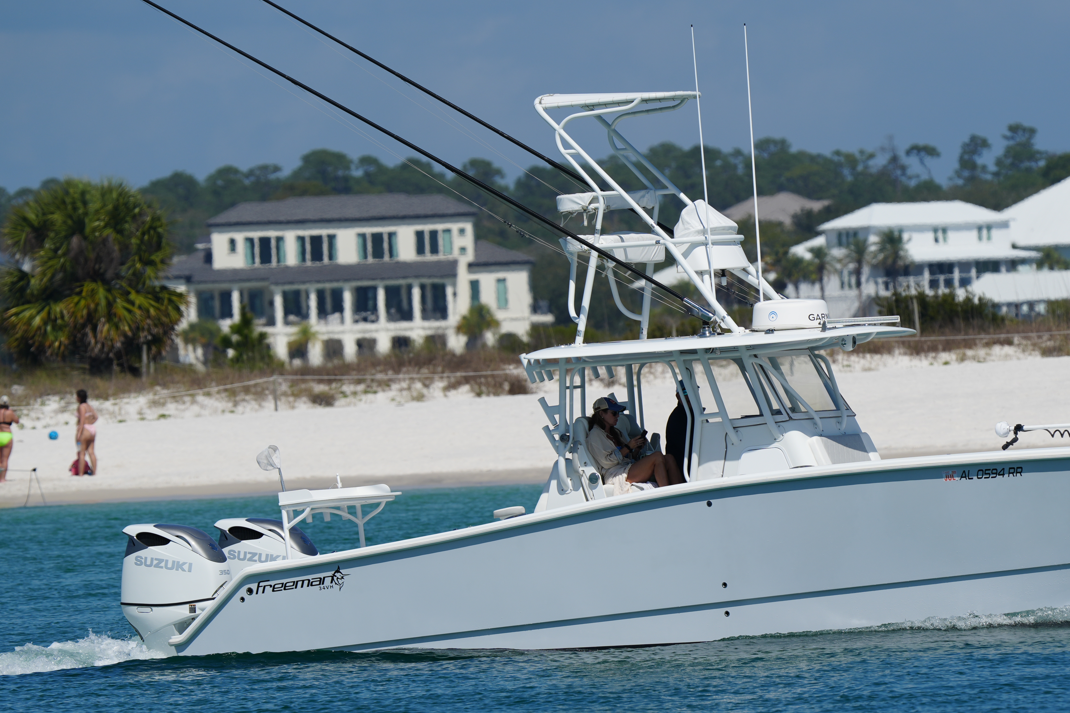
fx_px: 18693
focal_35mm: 629
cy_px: 440
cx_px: 708
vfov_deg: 2.2
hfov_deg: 3.3
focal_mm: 415
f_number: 8
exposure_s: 1/640
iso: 100
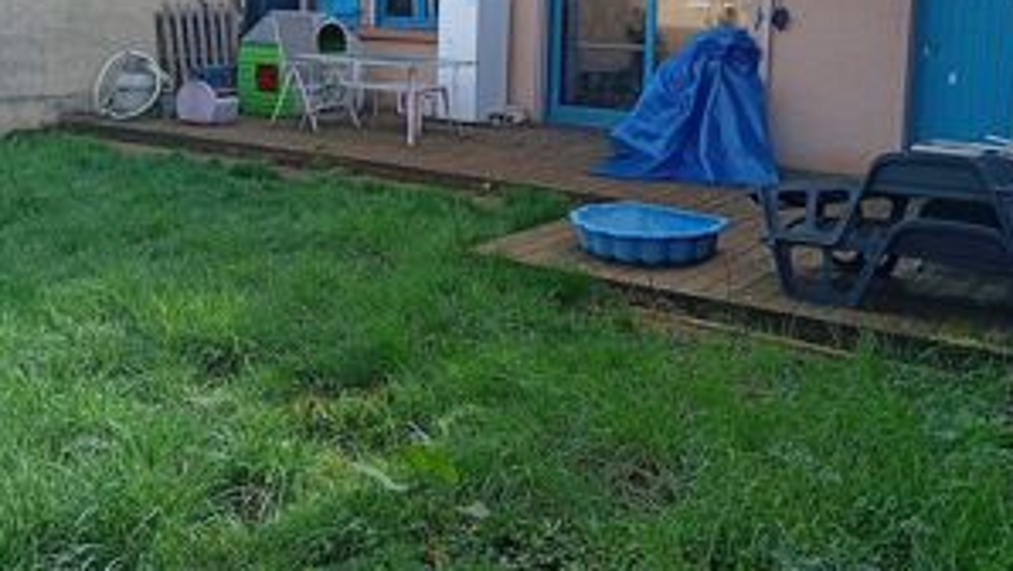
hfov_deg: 48.3
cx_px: 534
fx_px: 1129
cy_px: 104
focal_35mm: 42
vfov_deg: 27.7
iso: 50
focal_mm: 3.98
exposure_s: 1/175
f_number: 1.8
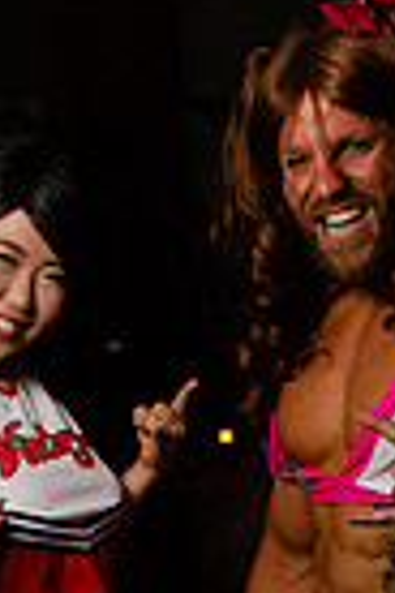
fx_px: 2090
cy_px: 808
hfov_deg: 10.8
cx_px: 258
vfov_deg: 15.3
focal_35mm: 127
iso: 200
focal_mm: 26
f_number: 19
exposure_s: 1/125
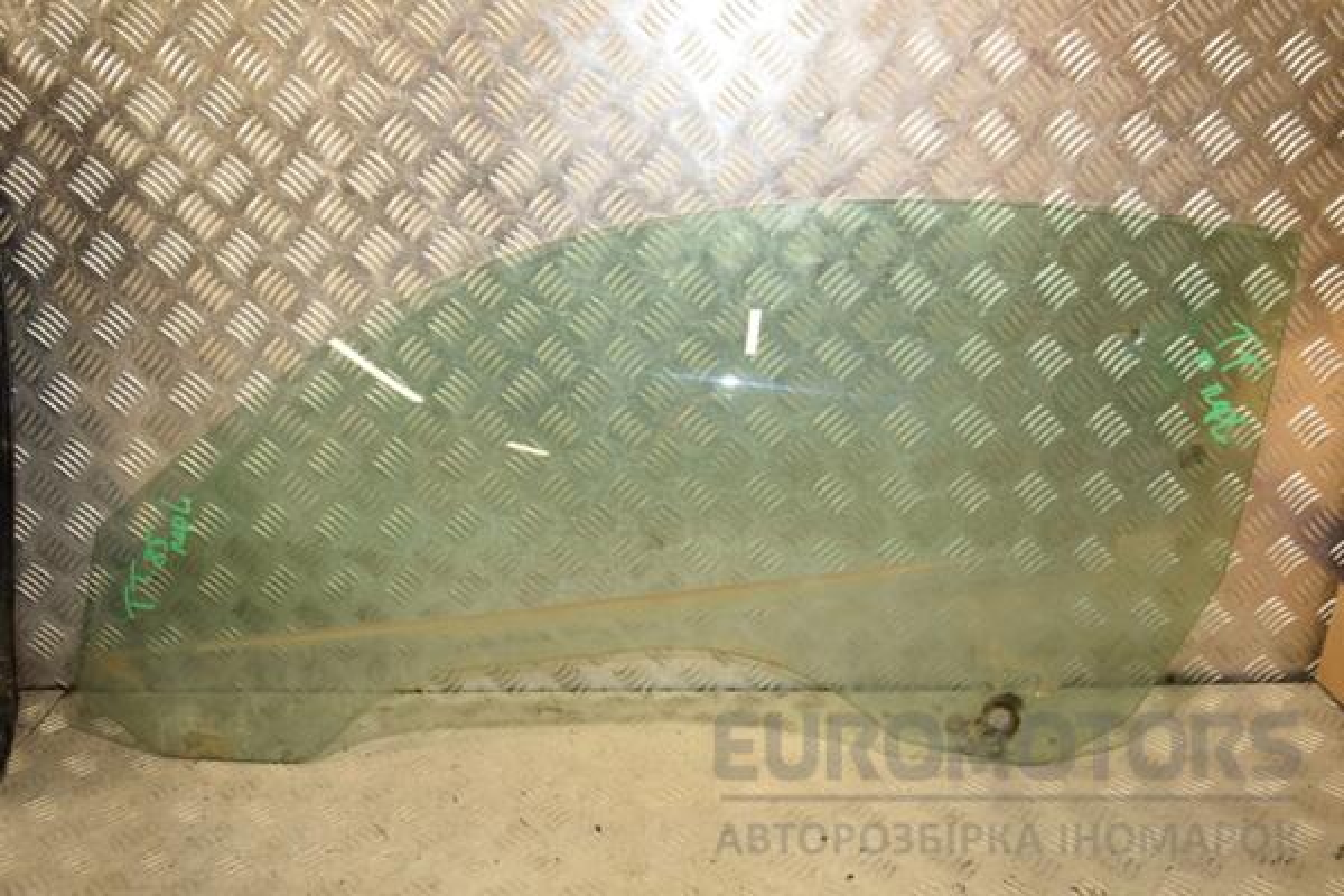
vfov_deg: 41.7
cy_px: 448
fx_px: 1176
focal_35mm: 32
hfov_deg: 59.5
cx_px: 672
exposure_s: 1/160
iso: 800
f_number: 5
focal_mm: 21
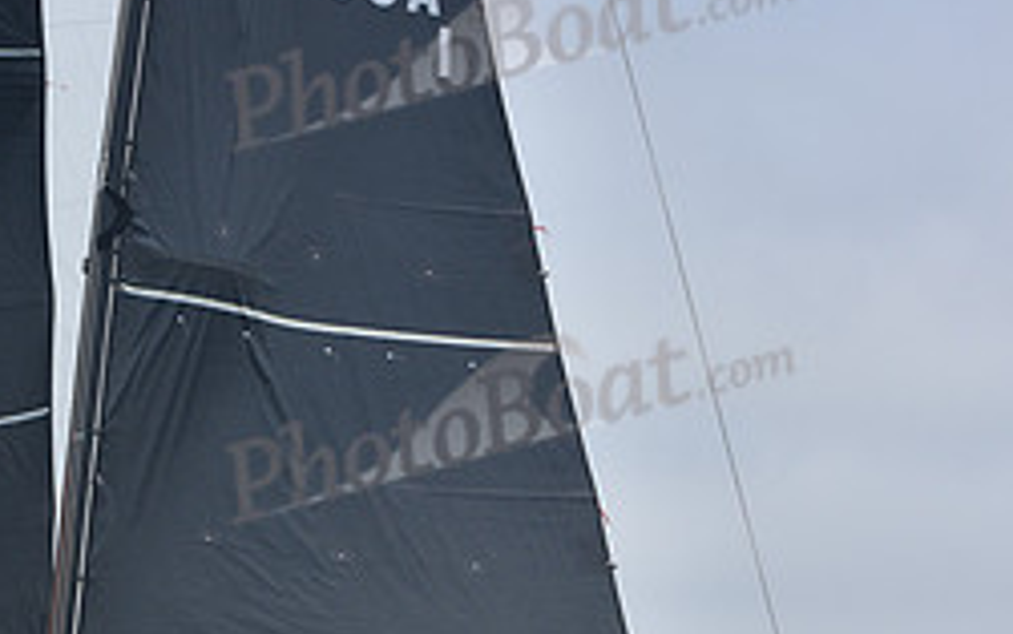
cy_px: 684
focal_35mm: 165
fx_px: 4556
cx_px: 20
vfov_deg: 7.9
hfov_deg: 12.5
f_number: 10
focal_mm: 70
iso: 250
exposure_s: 1/800
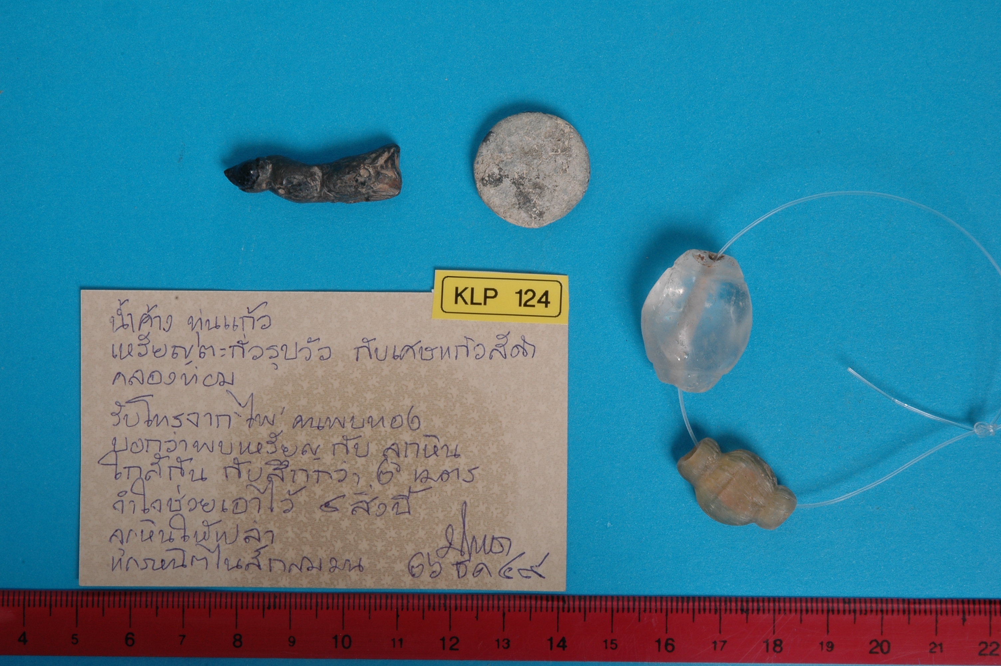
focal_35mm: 93
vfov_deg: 14.7
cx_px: 500
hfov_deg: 21.9
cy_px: 333
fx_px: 2584
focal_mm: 62
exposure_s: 1/4
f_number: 29
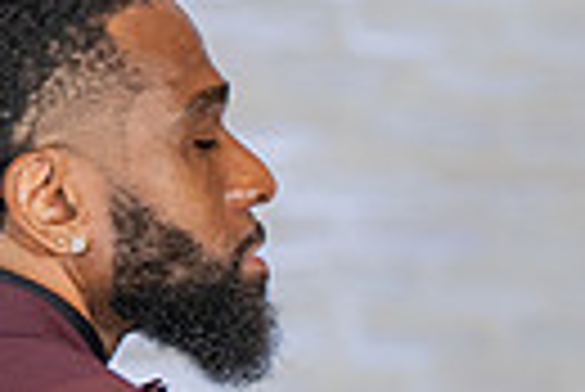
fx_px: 7434
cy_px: 741
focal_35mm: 457
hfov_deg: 4.5
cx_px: 688
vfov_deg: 3.0
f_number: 2.8
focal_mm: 95
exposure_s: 1/125
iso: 1600
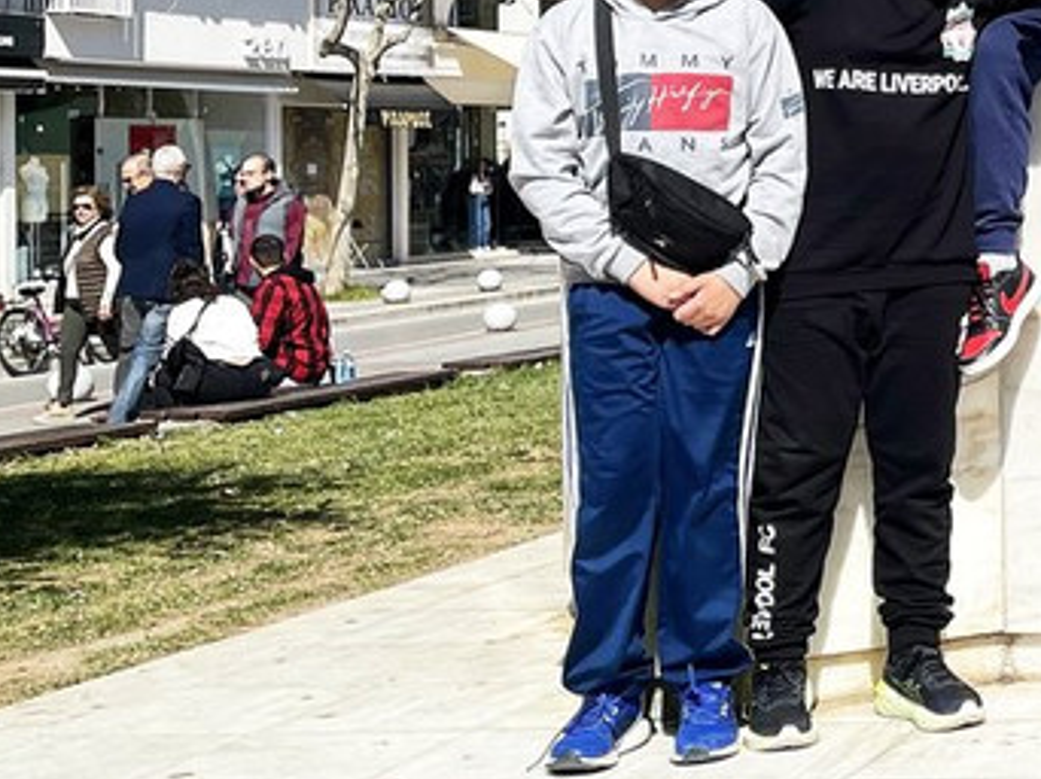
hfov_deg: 21.0
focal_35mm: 78
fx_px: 2344
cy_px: 73
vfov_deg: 18.6
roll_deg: +1.3
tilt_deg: +1.7
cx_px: 1584
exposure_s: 1/5618
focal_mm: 5.1
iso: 32
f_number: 1.6
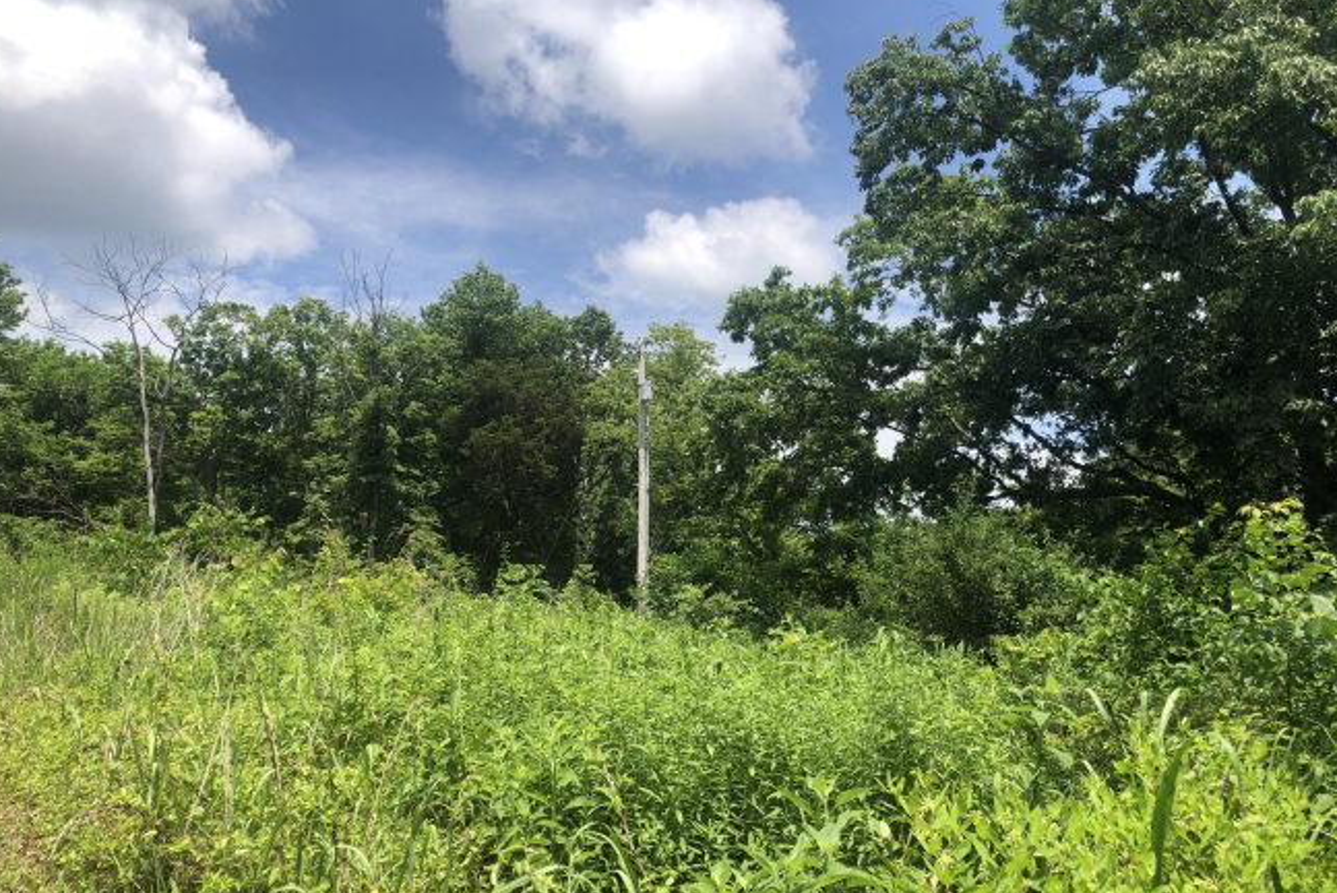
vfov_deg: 43.6
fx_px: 1115
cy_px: 500
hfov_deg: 61.9
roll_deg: +1.0
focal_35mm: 30
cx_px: 675
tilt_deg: +7.2
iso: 20
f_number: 1.8
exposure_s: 1/1736
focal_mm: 3.99
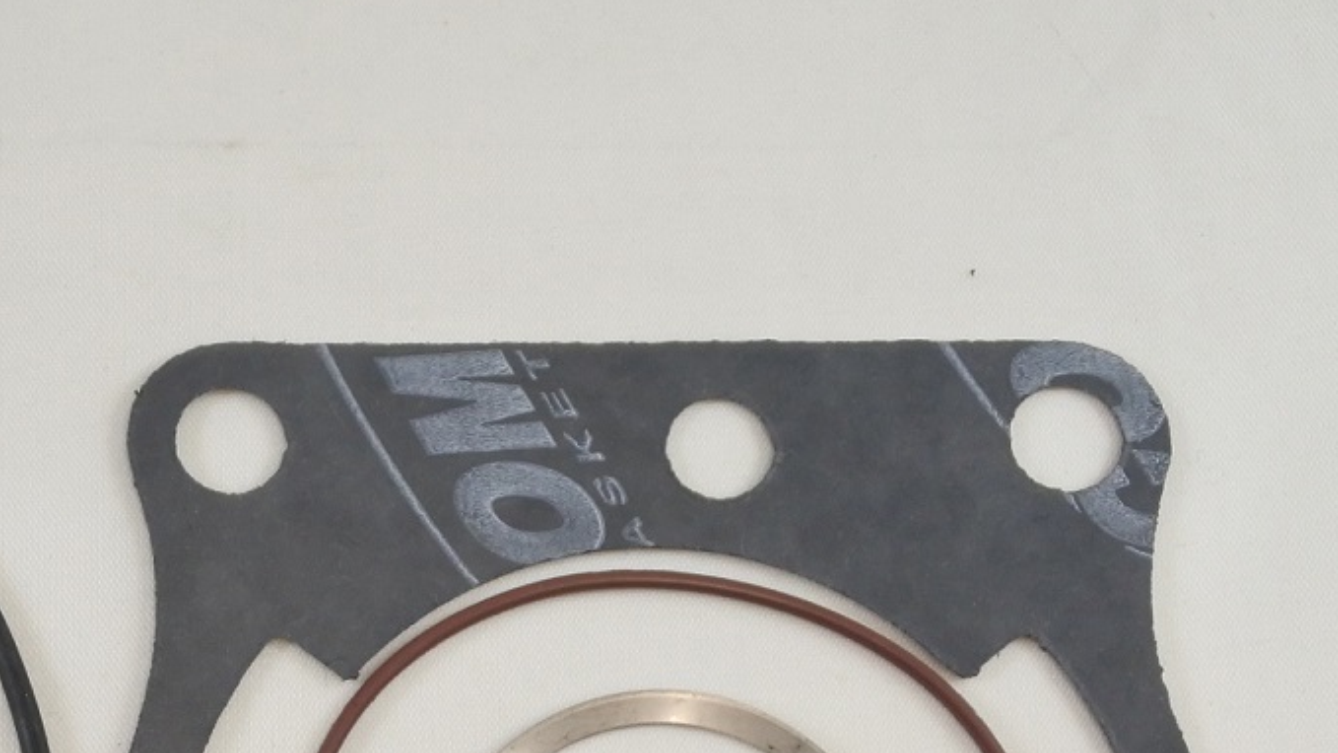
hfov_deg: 21.6
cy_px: 906
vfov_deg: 12.4
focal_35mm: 95
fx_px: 3371
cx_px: -10
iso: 400
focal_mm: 15.7
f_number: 4.2
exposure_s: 1/160
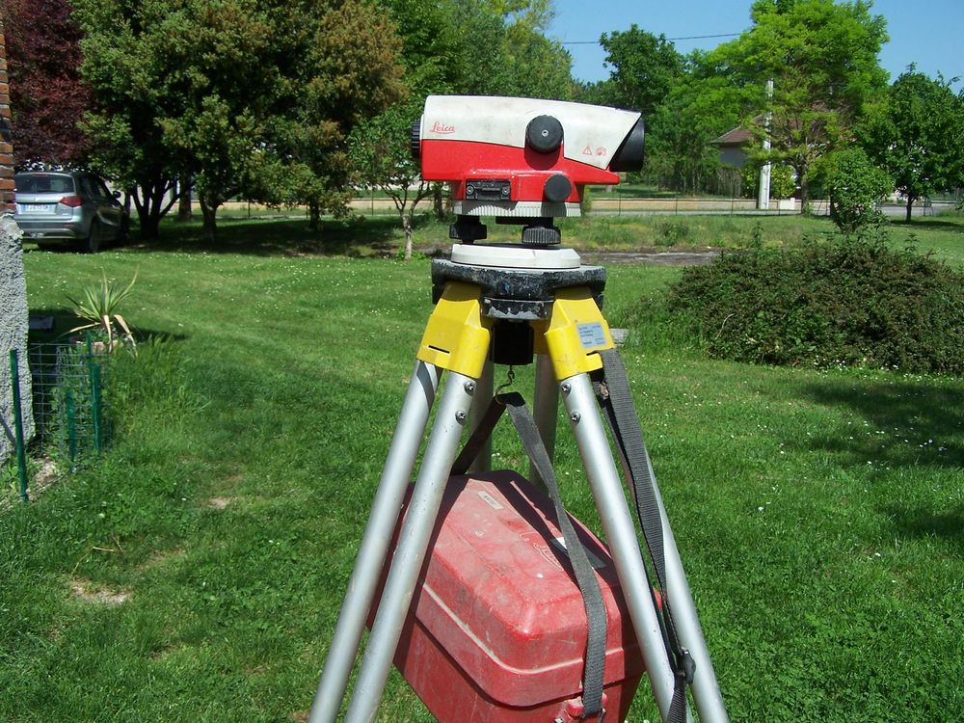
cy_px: 362
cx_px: 482
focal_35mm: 38
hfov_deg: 49.0
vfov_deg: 37.7
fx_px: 1058
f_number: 4
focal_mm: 6.3
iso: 80
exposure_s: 1/1000
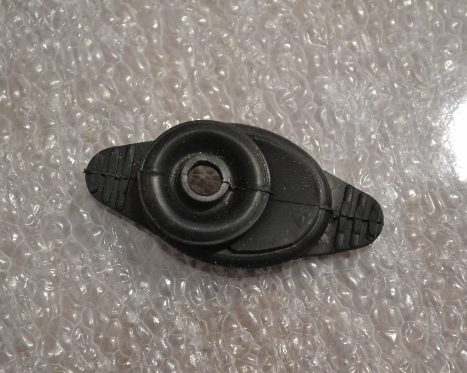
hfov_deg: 20.5
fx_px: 1293
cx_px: 230
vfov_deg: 16.4
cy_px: 186
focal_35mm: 94
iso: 3200
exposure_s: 1/25
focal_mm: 55
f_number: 5.6
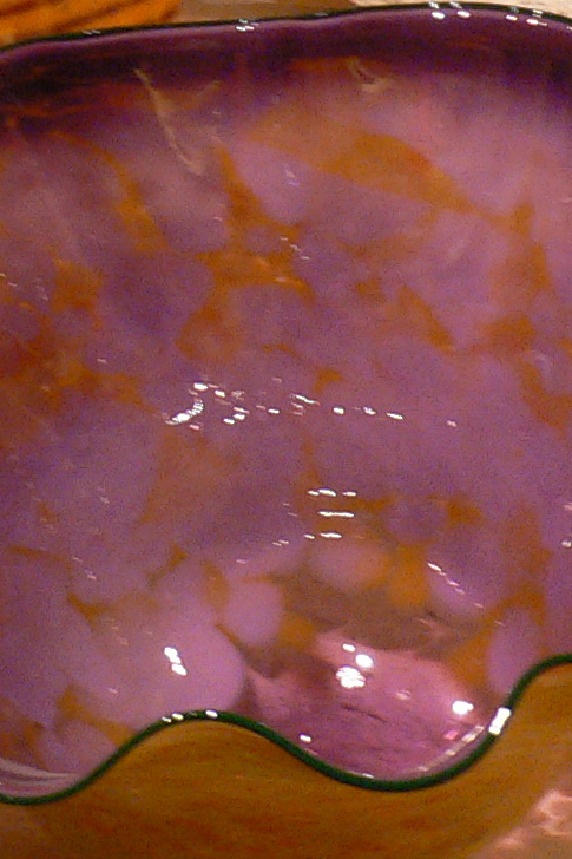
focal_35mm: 128
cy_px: 11
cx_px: -50
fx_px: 3052
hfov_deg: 10.6
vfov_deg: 15.7
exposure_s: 1/15
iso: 200
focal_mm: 5.8
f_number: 2.8
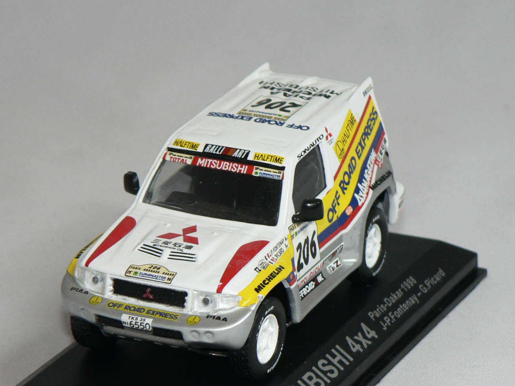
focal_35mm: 146
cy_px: 230
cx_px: 214
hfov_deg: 13.5
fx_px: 2172
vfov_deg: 10.2
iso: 80
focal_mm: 15.2
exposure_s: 1/60
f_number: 3.2
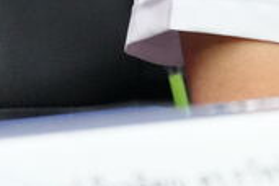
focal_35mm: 1171
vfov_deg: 1.2
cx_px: 604
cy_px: -334
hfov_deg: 1.8
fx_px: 9075
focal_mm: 200
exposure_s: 1/200
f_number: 4
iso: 5000
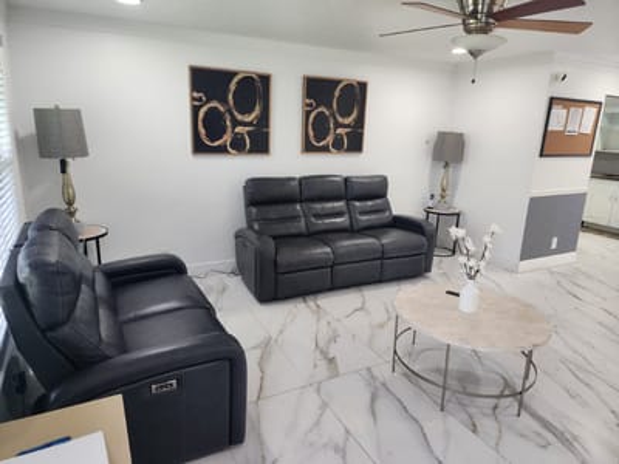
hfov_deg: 73.9
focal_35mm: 23
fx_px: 411
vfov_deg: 58.9
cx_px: 310
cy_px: 232
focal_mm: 6.4
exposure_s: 1/120
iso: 250
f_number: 1.8
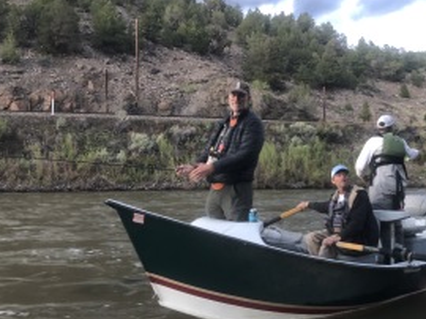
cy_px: 160
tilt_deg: +0.4
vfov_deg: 37.7
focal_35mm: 38
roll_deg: -0.4
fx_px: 467
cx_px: 238
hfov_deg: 48.9
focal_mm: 3.99
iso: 100
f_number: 1.8
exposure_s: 1/9
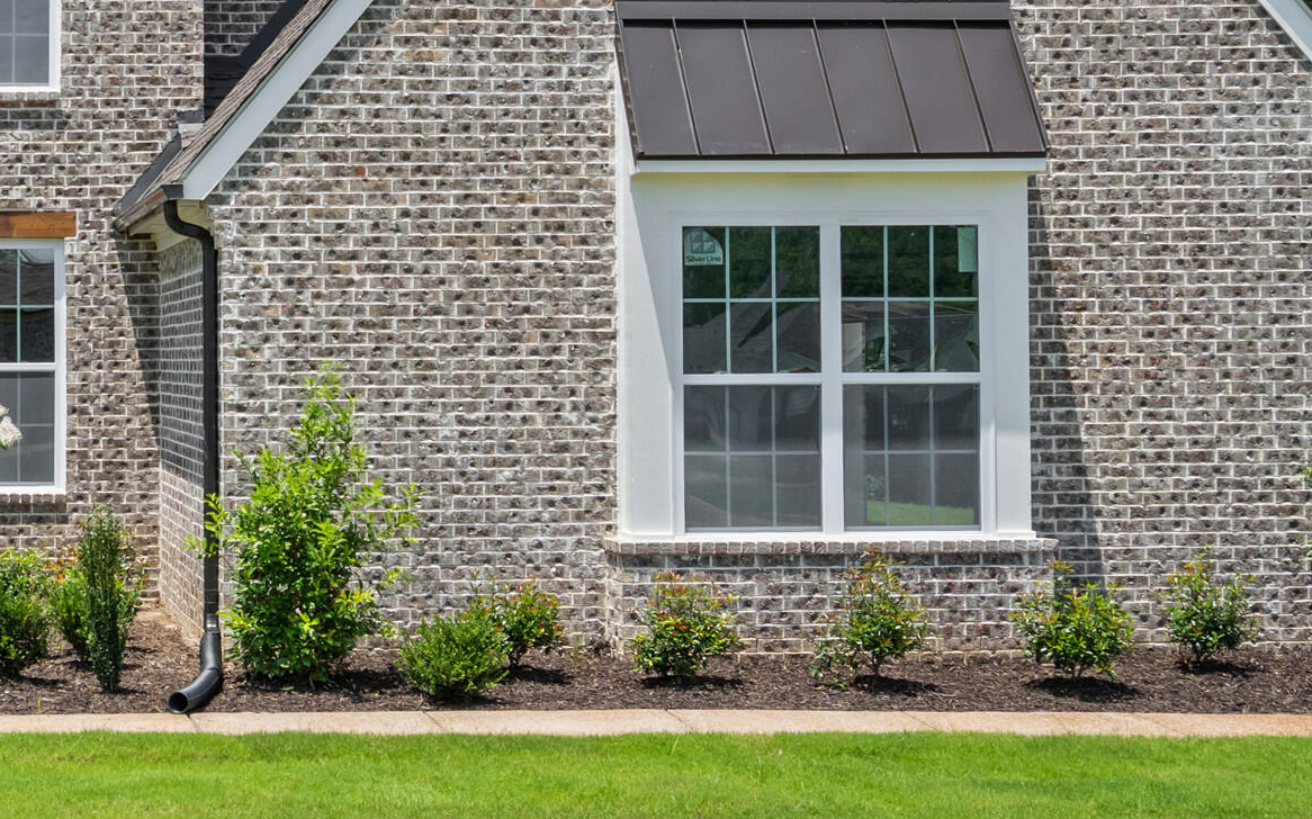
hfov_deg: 27.5
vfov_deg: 18.1
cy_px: 114
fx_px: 2538
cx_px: 30
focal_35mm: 71
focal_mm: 28
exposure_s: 1/350
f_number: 9.5
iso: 1000
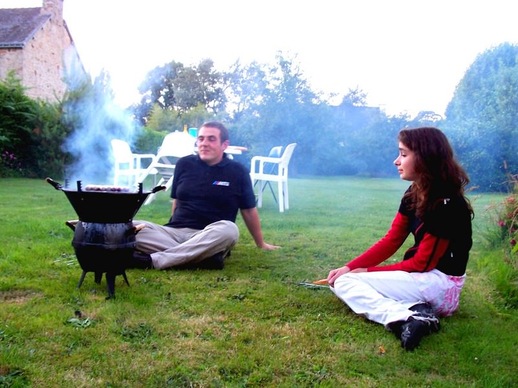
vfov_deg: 40.7
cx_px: 259
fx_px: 524
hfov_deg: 52.6
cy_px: 194
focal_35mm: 35
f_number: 2.8
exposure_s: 1/20
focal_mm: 6
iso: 140
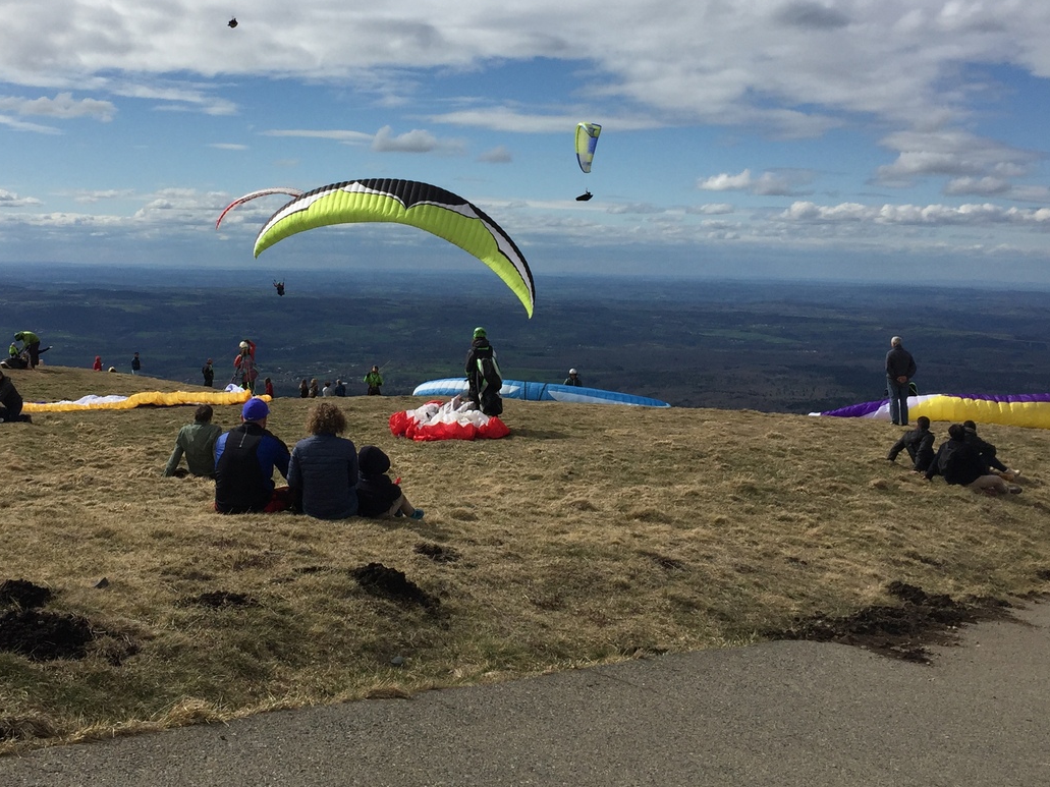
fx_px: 1365
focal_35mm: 45
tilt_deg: -0.4
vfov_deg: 31.8
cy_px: 241
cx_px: 459
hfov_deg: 42.0
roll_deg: -0.6
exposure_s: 1/5650
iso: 32
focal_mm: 4.15
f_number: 2.2
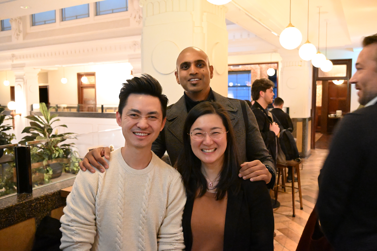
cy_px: 126
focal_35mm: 32
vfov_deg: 40.8
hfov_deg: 58.3
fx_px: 338
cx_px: 188
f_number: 3.5
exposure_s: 1/30
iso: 12800
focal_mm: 21.5
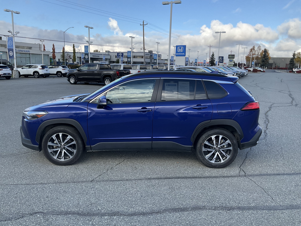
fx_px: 252
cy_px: 113
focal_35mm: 29
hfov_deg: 61.7
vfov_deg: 48.2
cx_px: 150
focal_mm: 3
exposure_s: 1/739
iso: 25
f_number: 1.8
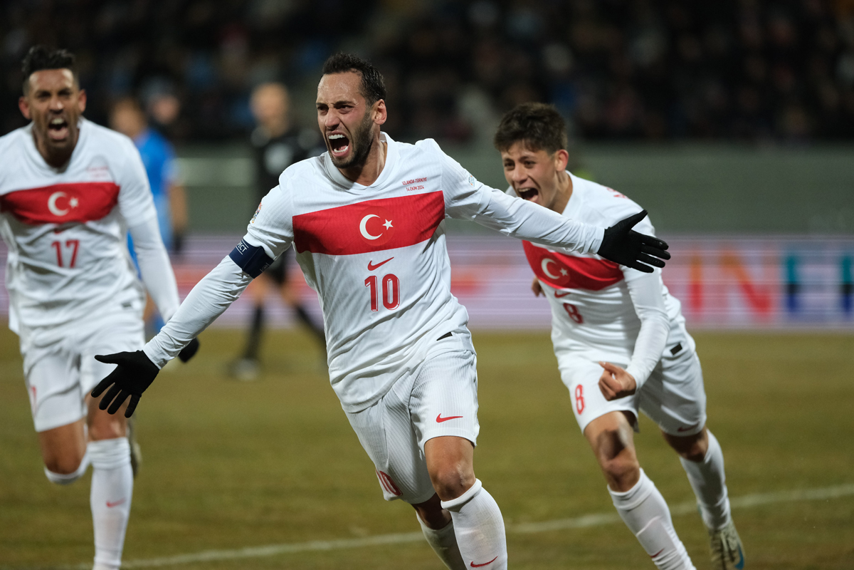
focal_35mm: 300
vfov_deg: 4.6
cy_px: 285
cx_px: 427
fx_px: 7116
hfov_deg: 6.9
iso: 2500
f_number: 2
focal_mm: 200
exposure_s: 1/2000
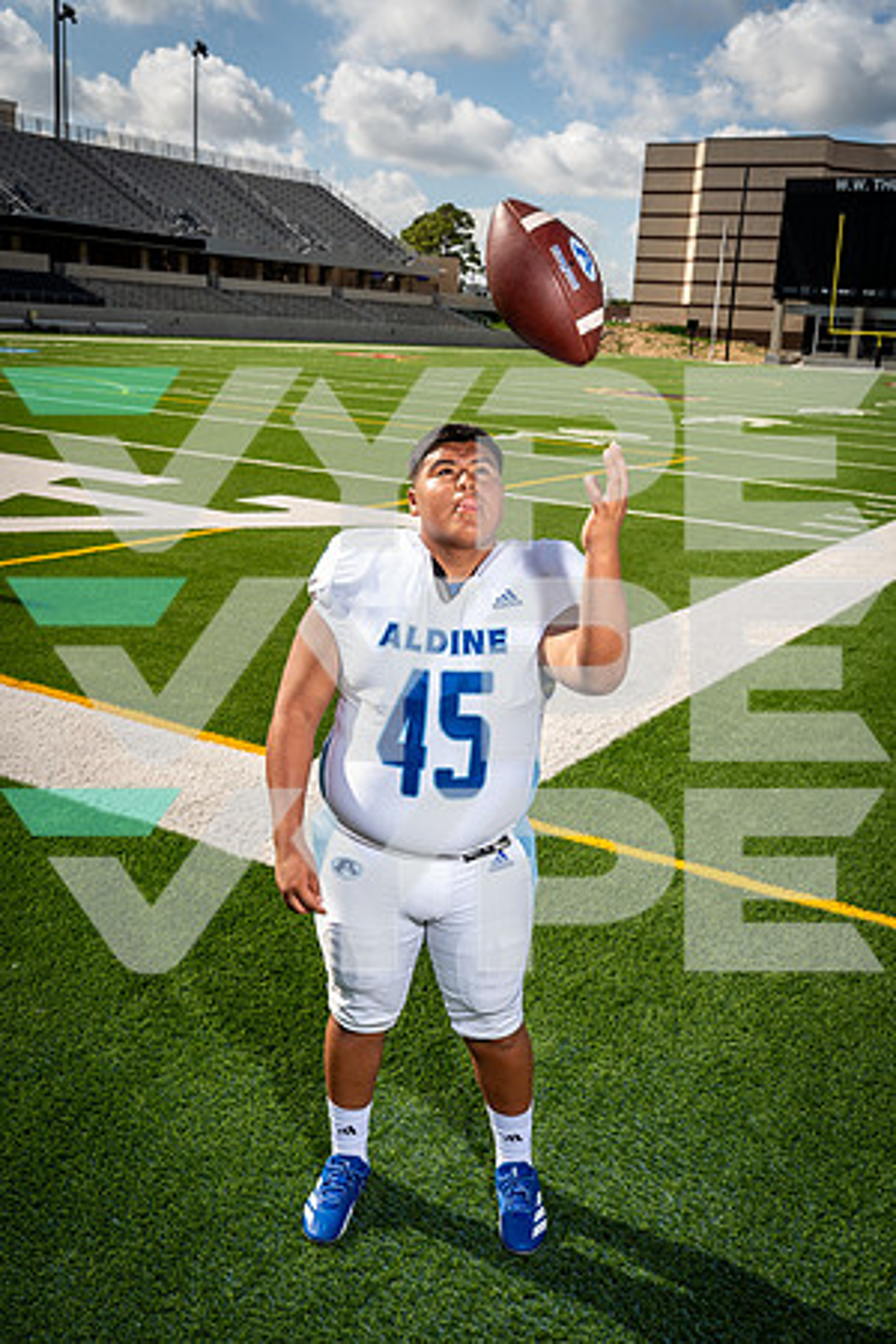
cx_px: 448
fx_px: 1307
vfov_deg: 54.4
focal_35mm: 35
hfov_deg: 37.9
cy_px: 672
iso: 125
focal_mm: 35
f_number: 8
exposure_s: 1/250
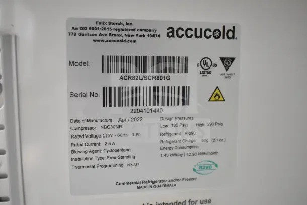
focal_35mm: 36
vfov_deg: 36.9
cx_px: 154
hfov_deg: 53.1
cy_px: 102
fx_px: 307
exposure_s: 1/160
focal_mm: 24
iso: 6400
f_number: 4
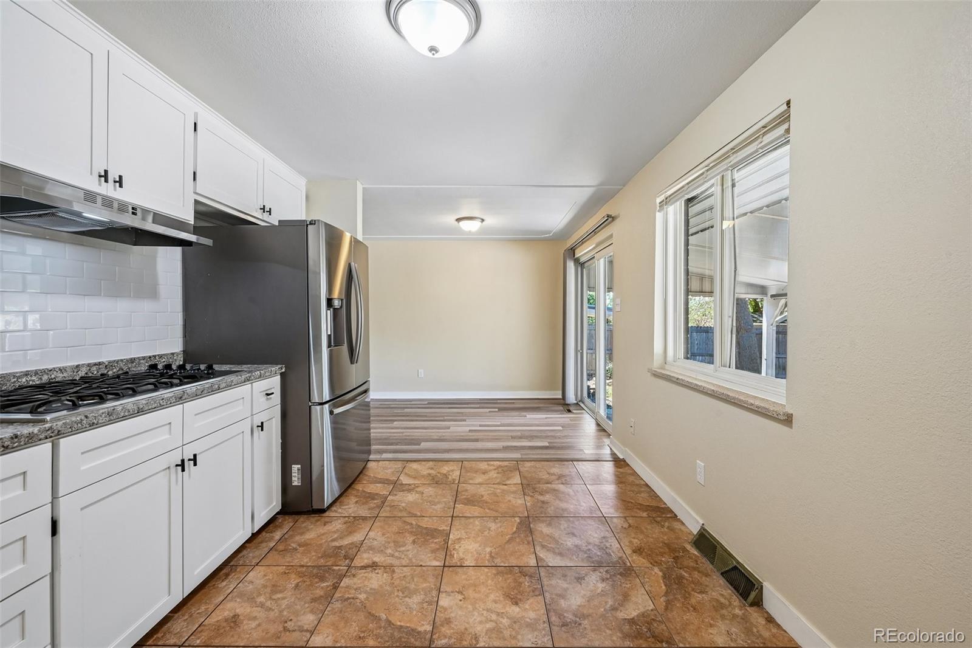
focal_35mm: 14
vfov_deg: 81.2
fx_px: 378
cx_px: 486
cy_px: 324
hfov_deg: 104.3
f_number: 10
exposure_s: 1/15
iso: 400
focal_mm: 14
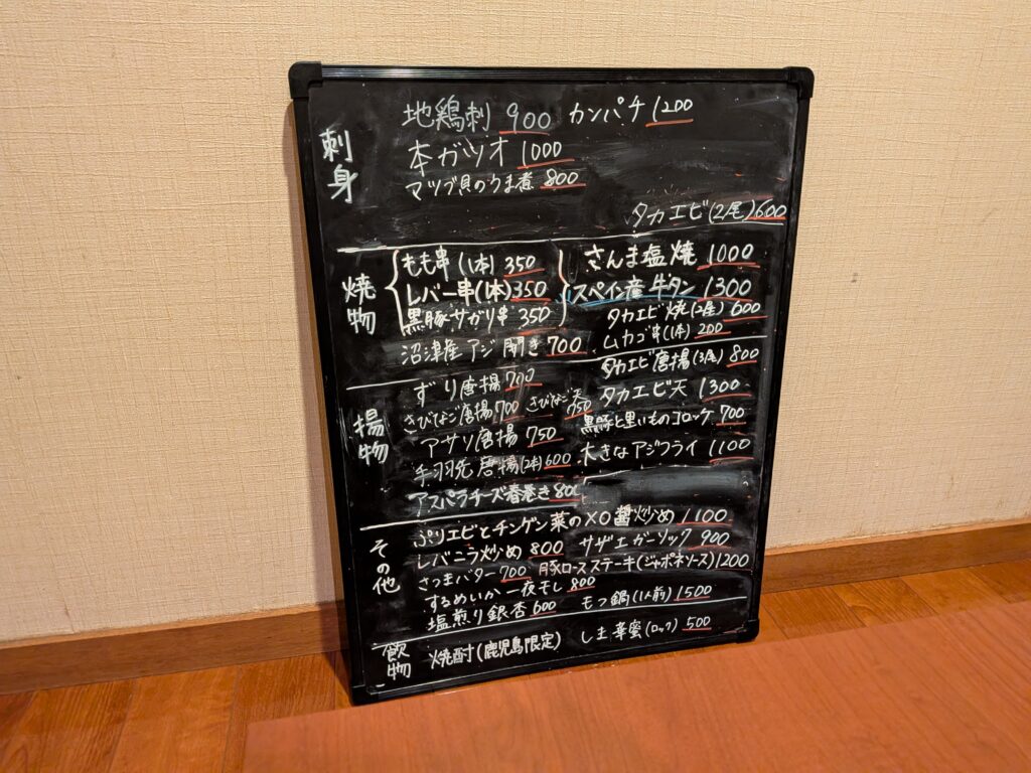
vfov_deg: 56.8
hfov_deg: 71.6
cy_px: 386
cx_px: 516
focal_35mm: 24
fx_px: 715
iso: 1472
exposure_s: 1/50
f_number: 1.7
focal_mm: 4.53
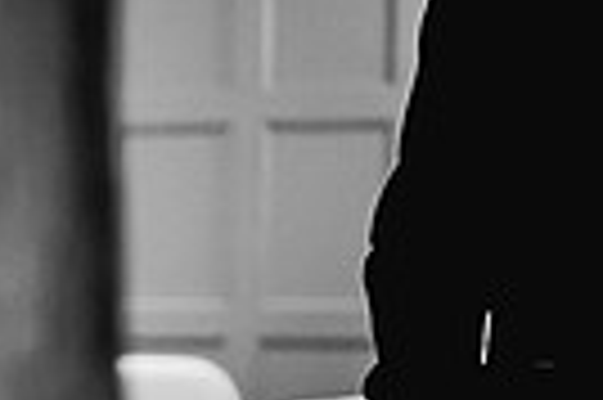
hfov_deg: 11.7
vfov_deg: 8.7
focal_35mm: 156
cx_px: -625
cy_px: 501
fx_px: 2610
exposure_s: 1/250
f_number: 1.4
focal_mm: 35
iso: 5000
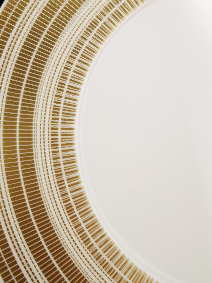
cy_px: 112
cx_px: 97
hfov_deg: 40.6
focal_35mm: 35
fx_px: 286
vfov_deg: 52.2
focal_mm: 2.26
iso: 50
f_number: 2.2
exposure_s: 1/100
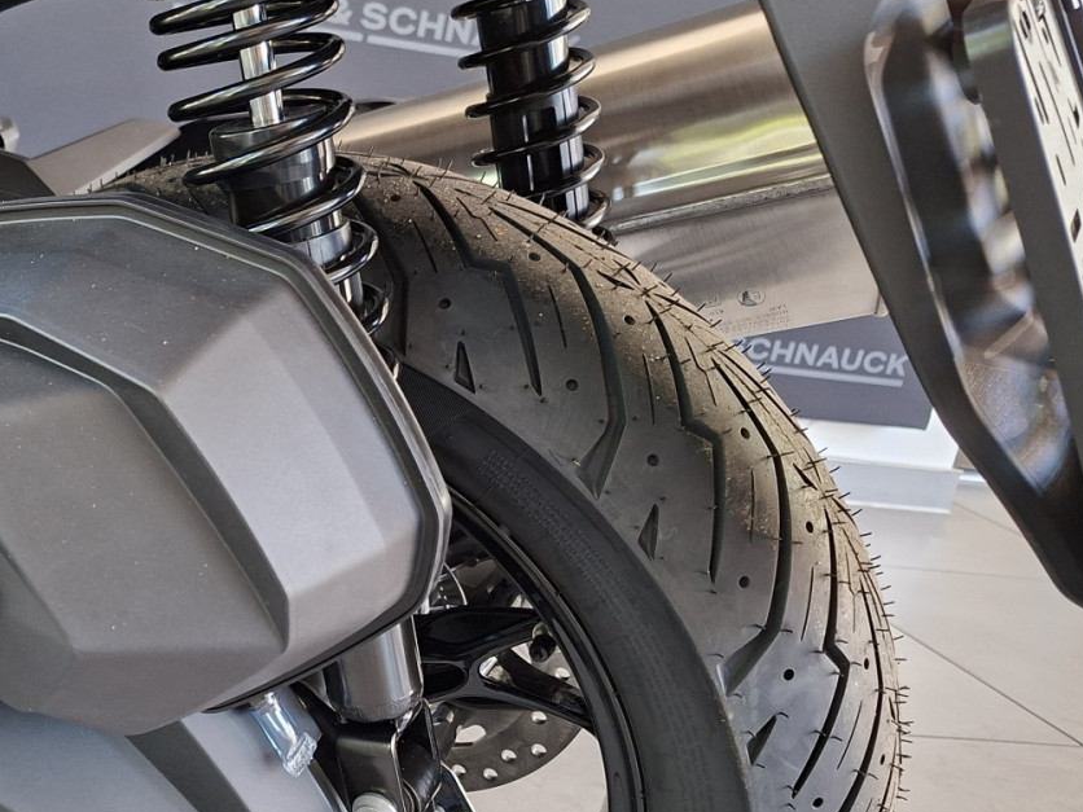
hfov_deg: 40.3
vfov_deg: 32.6
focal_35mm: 44
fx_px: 1377
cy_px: 540
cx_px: 145
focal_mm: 5.54
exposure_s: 1/60
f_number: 1.8
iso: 200
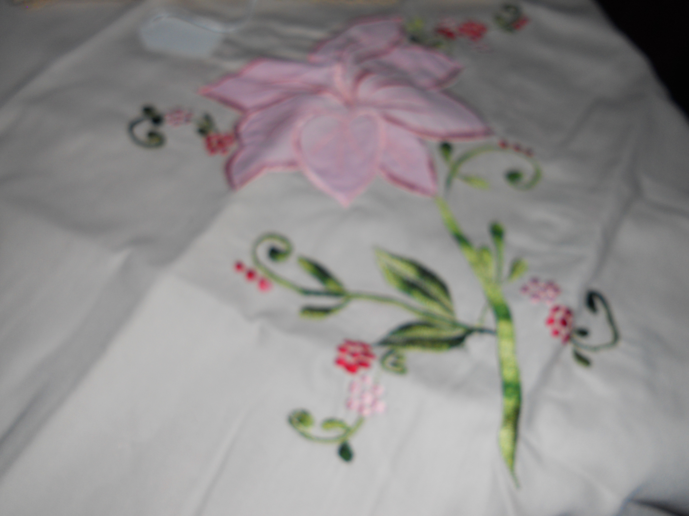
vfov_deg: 44.2
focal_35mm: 32
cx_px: 344
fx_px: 637
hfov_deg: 56.8
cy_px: 258
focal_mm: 5.8
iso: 80
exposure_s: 1/25
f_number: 8.8
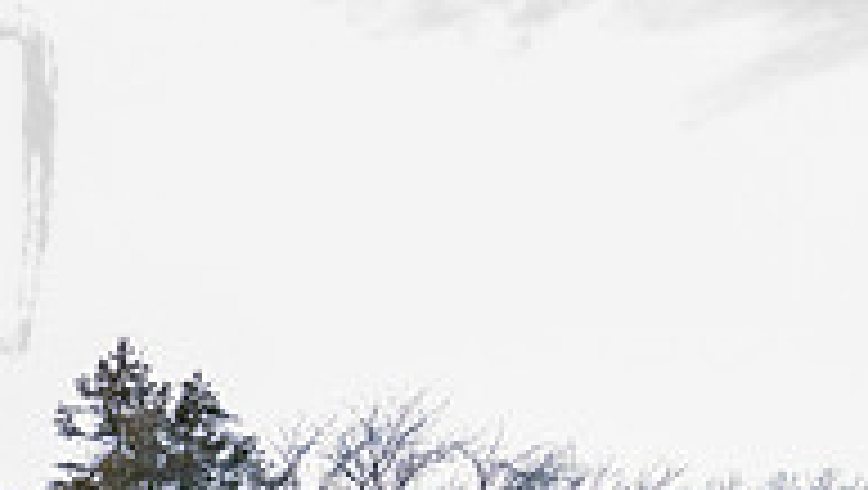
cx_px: -220
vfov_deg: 22.3
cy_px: 739
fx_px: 1014
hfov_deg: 34.8
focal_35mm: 44
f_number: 5
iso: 400
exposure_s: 1/160
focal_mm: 14
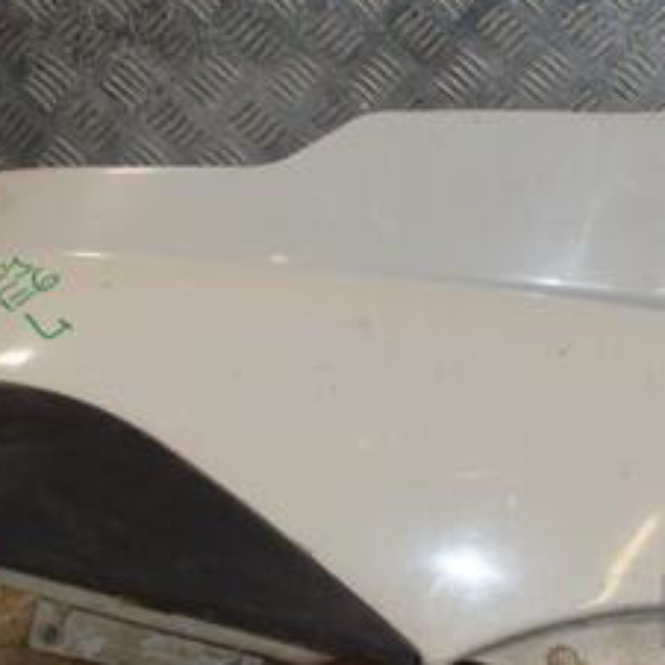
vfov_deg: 19.7
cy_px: 221
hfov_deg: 19.3
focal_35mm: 88
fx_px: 1913
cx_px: 606
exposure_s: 1/200
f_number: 9
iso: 800
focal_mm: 26
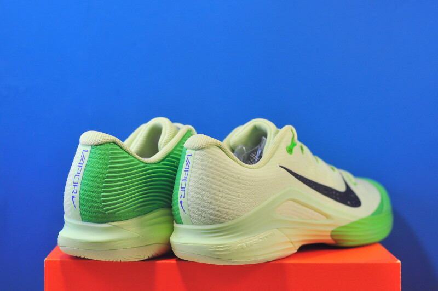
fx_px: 911
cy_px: 146
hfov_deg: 27.0
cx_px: 219
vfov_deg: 18.1
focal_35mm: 75
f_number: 2.5
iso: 250
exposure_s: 1/320
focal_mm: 50
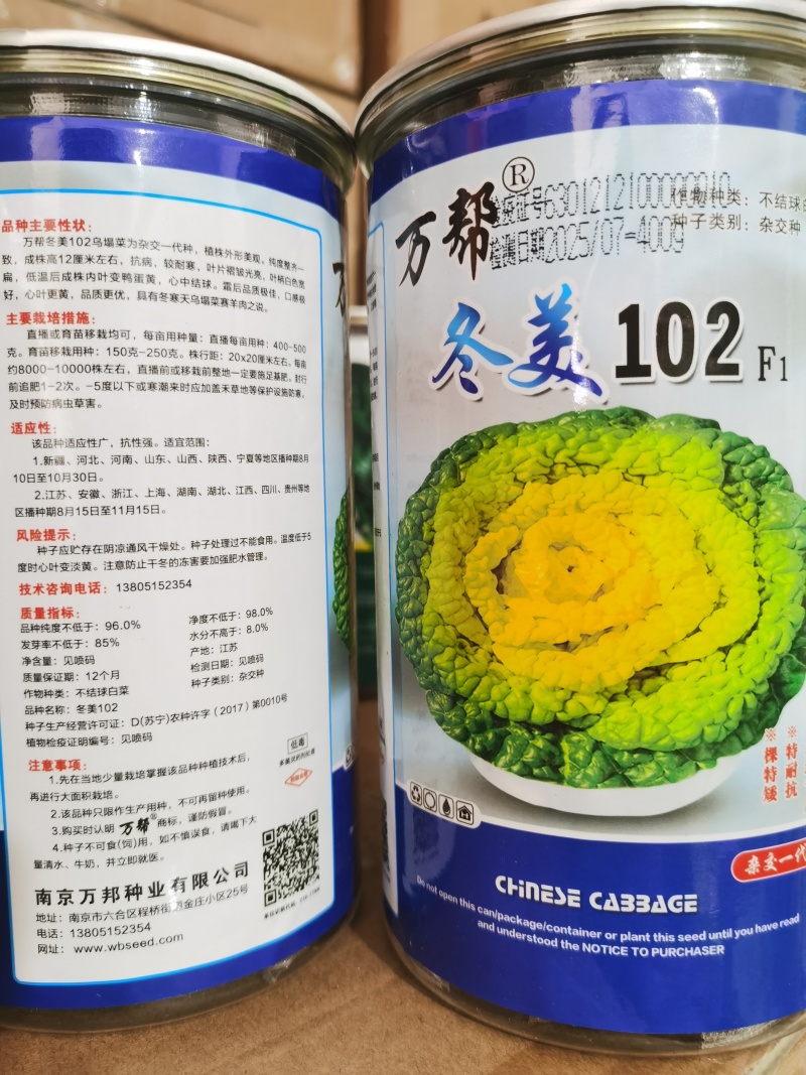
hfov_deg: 51.3
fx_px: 838
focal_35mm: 27
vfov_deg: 65.3
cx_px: 403
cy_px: 538
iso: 320
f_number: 1.8
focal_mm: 5.58
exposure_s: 1/33.3
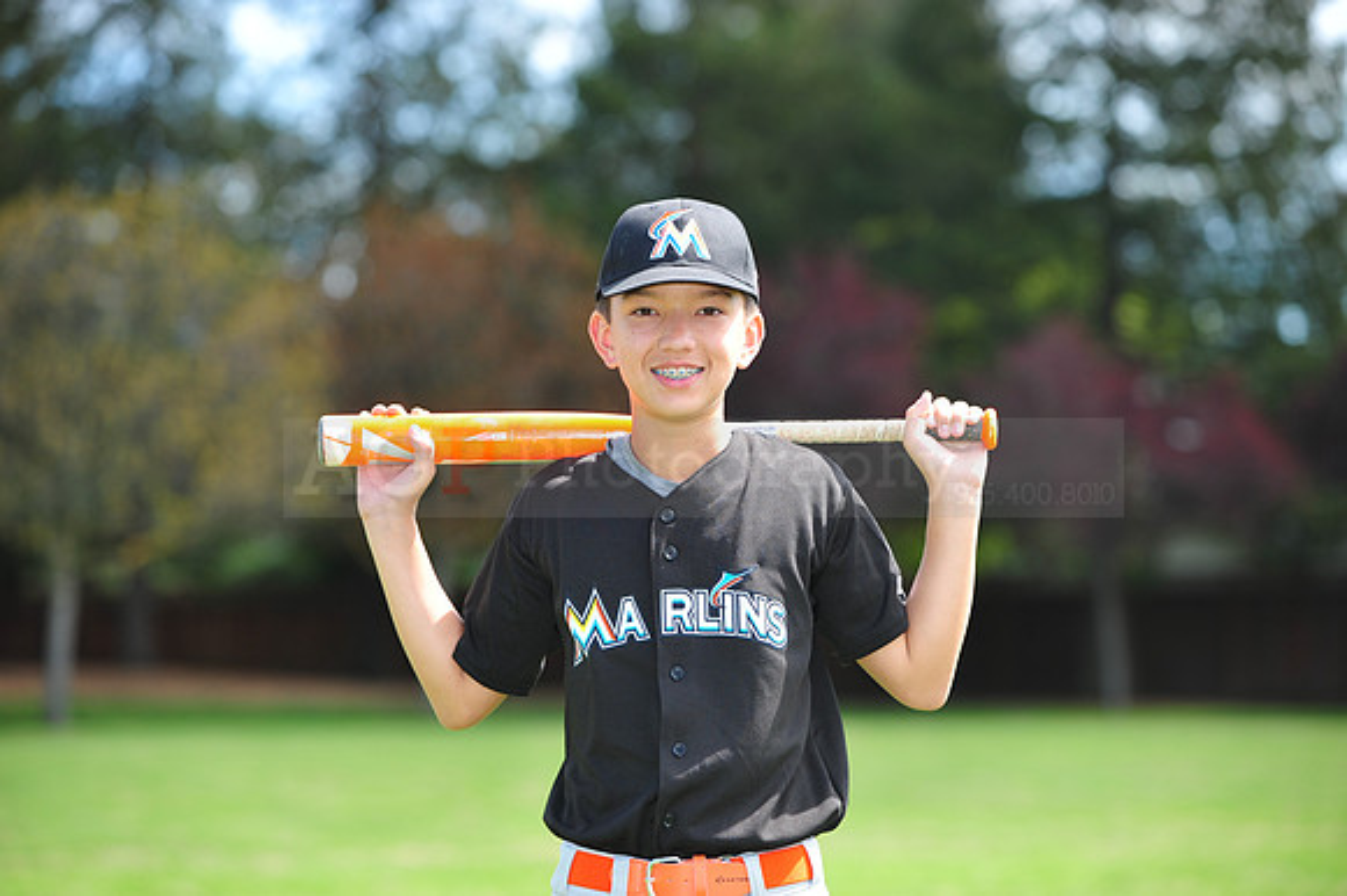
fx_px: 5422
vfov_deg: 9.5
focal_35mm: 145
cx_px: 674
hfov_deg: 14.2
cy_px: 448
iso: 250
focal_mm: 145
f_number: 4.5
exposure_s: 1/500
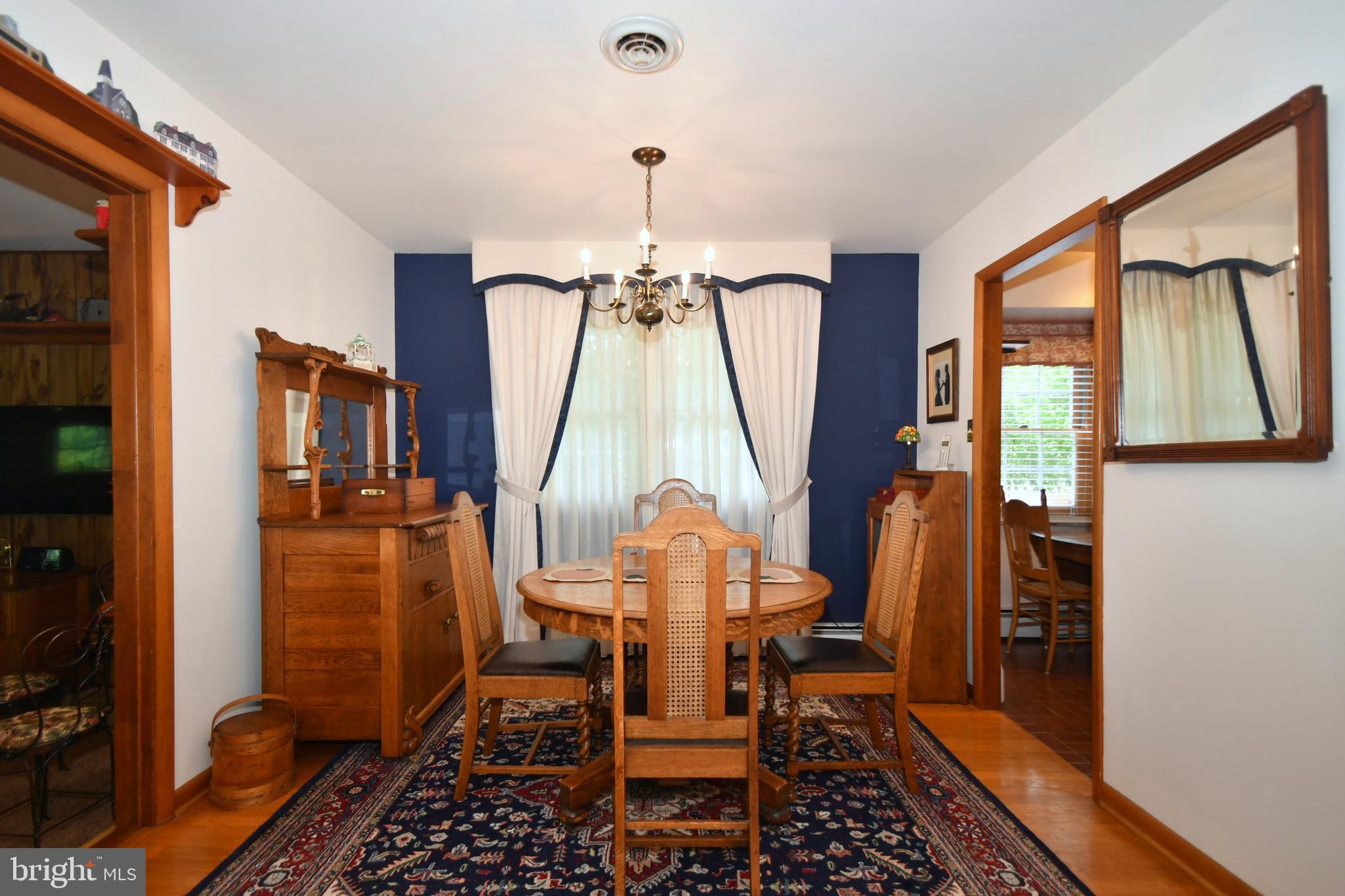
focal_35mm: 16
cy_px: 448
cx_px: 672
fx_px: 616
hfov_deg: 95.0
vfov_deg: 72.0
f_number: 3.5
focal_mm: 11
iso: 400
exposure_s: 1/100
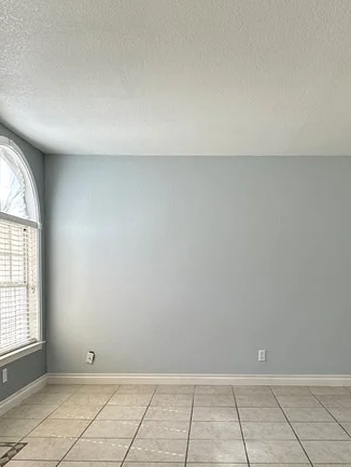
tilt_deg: -2.3
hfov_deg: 42.9
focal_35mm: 33
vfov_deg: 54.7
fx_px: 446
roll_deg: -0.2
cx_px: 203
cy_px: 293
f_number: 2.2
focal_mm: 2.22
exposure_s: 1/132
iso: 40
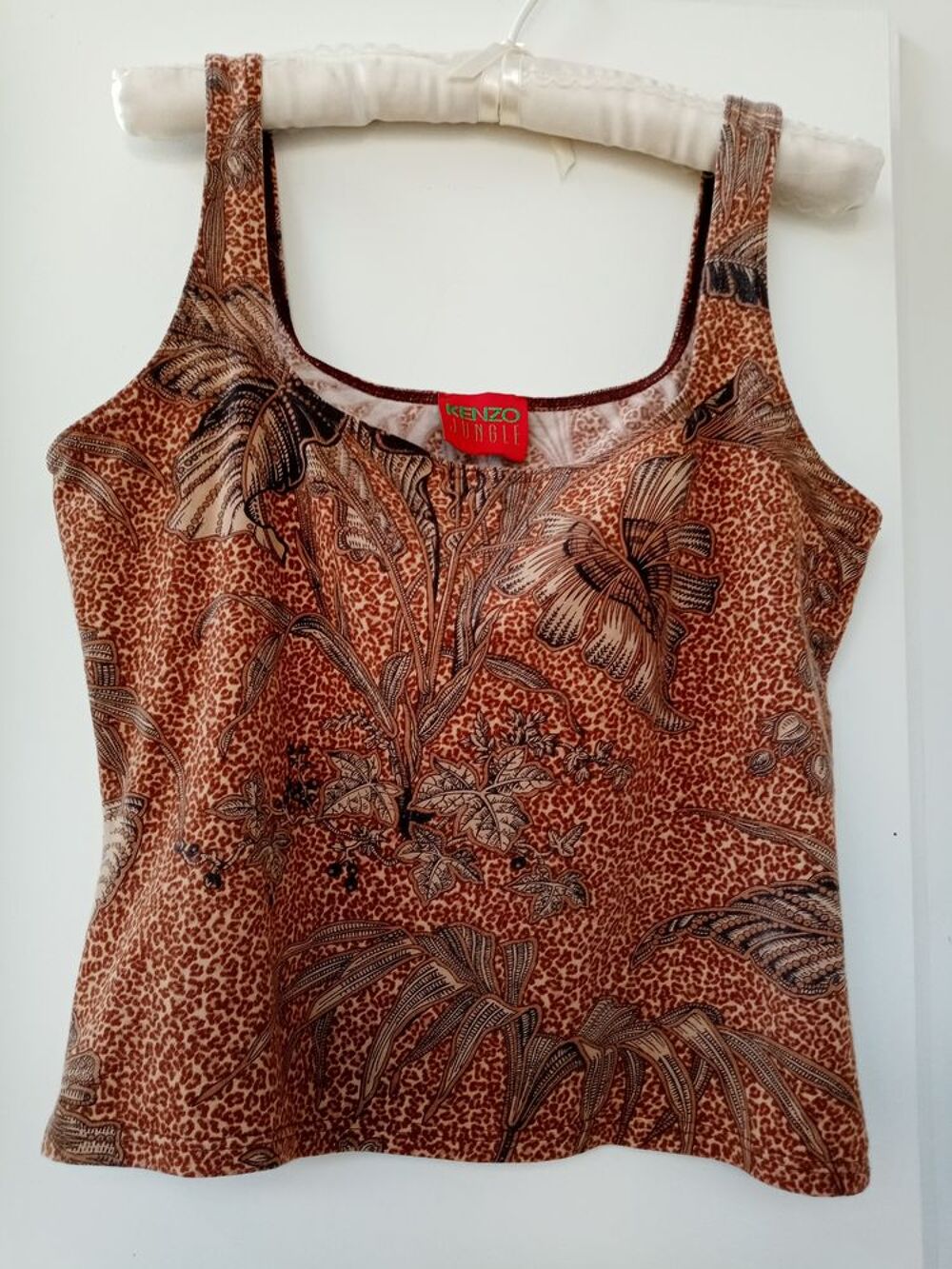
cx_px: 476
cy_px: 634
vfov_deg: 67.3
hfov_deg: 53.1
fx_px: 953
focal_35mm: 26
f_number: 1.8
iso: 137
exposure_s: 1/50
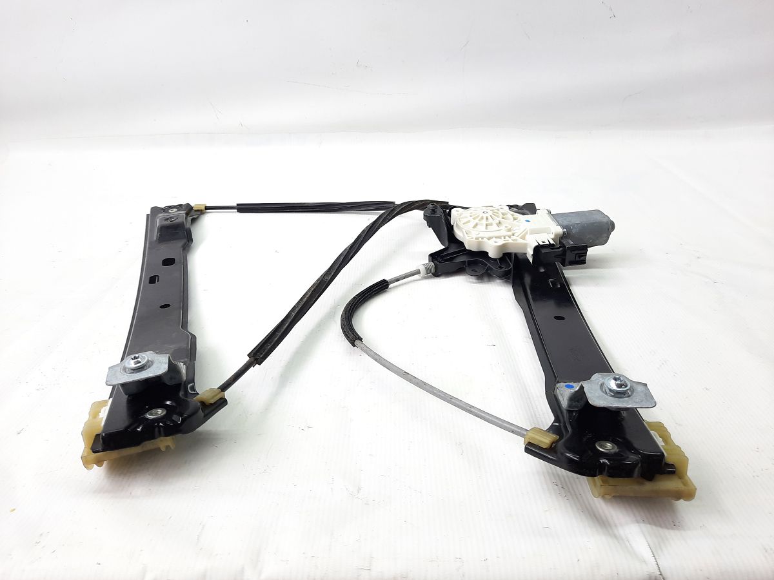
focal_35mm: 25
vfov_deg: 54.9
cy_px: 290
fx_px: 559
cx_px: 387
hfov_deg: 69.4
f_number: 2
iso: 64
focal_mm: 4.6
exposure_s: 1/50
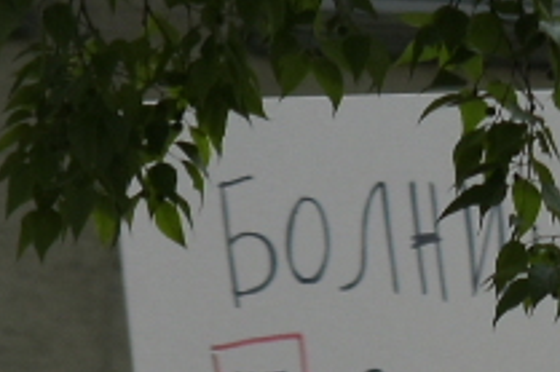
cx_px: 1645
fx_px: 18107
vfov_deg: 1.2
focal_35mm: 1165
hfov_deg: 1.8
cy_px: 1194
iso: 250
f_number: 3.2
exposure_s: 1/250
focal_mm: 100
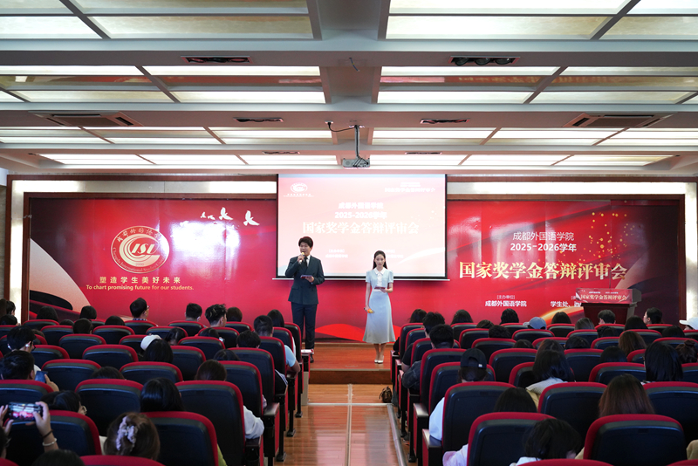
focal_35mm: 41
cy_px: 233
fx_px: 795
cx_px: 349
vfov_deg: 32.7
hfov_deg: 47.4
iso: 2500
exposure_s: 1/100
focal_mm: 41
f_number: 4.5
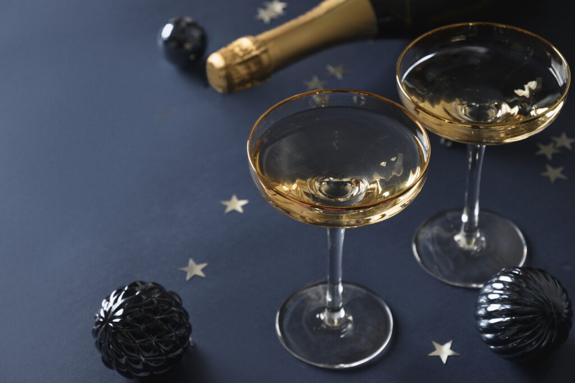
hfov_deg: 24.2
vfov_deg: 16.3
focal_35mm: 84
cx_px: 288
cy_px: 192
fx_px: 1342
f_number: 5.6
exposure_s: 1/160
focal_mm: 56
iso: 100
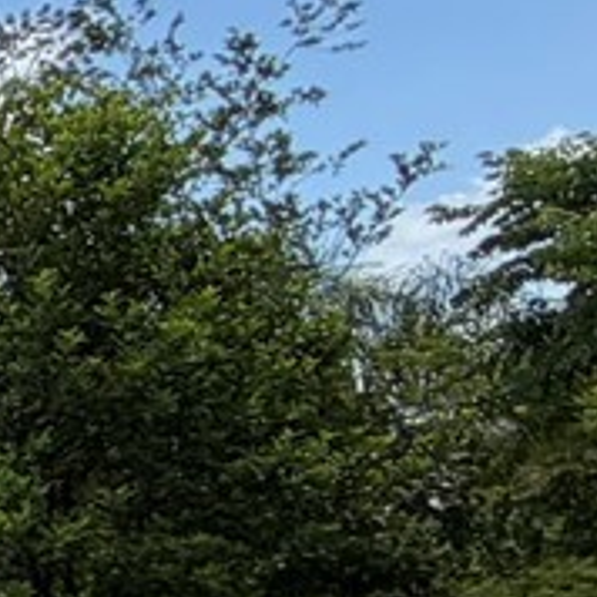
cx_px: -1707
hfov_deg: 8.5
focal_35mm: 111
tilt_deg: +2.1
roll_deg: -0.3
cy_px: 661
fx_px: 2166
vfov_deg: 15.3
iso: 20
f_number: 2.2
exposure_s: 1/1033
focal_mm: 2.22
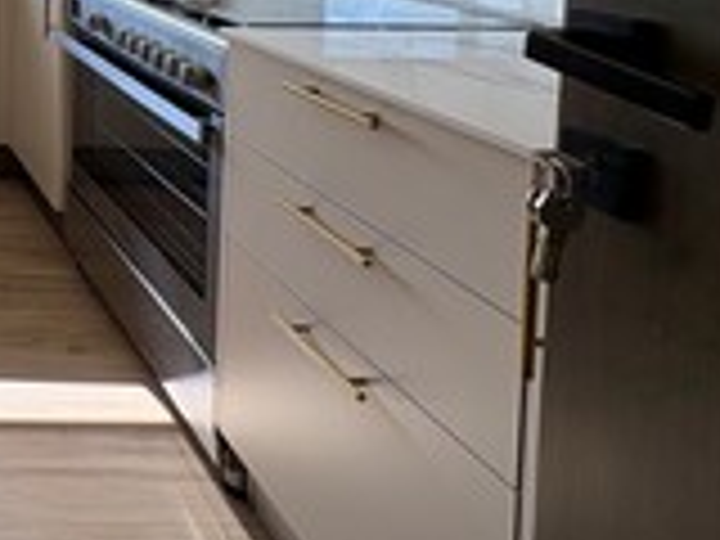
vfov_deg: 30.8
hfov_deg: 33.1
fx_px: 832
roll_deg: +0.3
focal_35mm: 40
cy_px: -97
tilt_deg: -3.5
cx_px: -236
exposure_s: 1/155
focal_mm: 2.22
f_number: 2.2
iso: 64
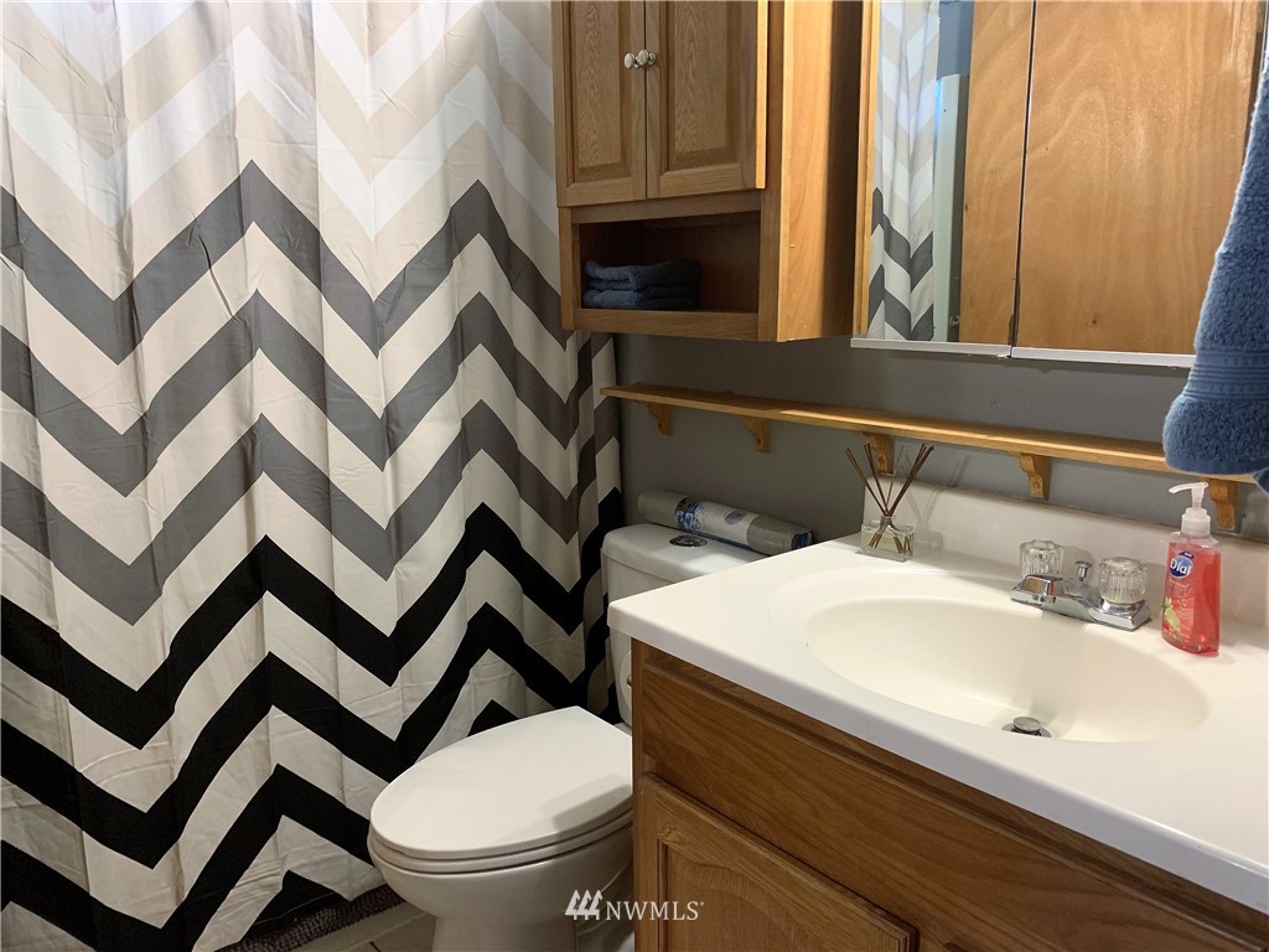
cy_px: 476
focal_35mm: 26
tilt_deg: -11.5
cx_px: 634
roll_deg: +0.2
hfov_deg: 67.3
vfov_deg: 53.1
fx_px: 953
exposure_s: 1/60
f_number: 1.8
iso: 320
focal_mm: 4.25
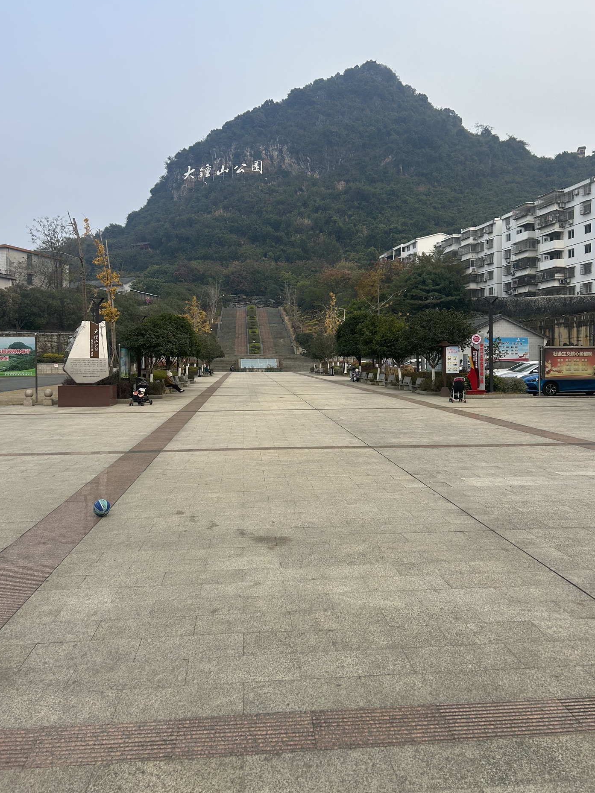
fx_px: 642
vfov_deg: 63.4
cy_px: 373
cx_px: 296
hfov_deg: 49.8
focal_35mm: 28
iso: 50
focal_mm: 5.7
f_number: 1.5
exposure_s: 1/674
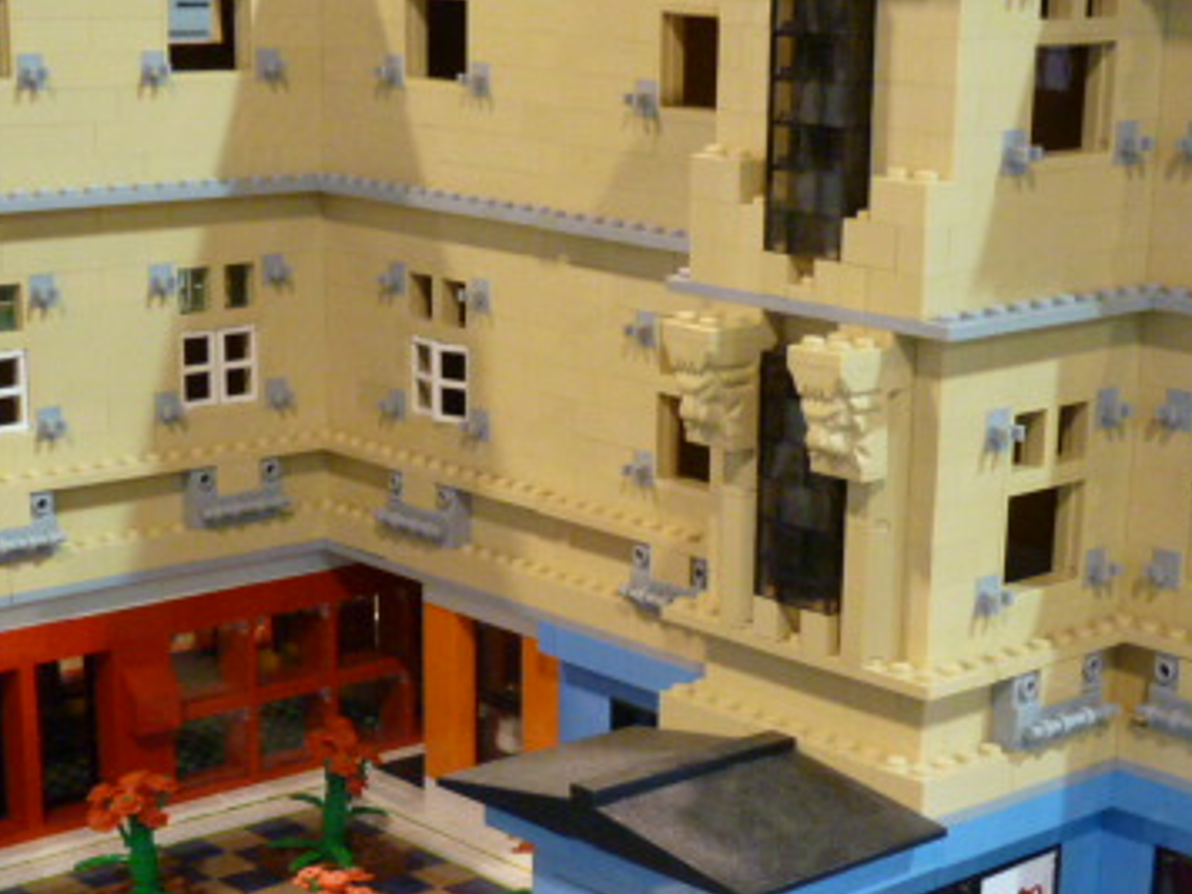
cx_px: 673
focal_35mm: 72
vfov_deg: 20.1
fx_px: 2479
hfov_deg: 27.0
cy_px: 790
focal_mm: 6.5
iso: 400
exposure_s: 1/15
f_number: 3.6
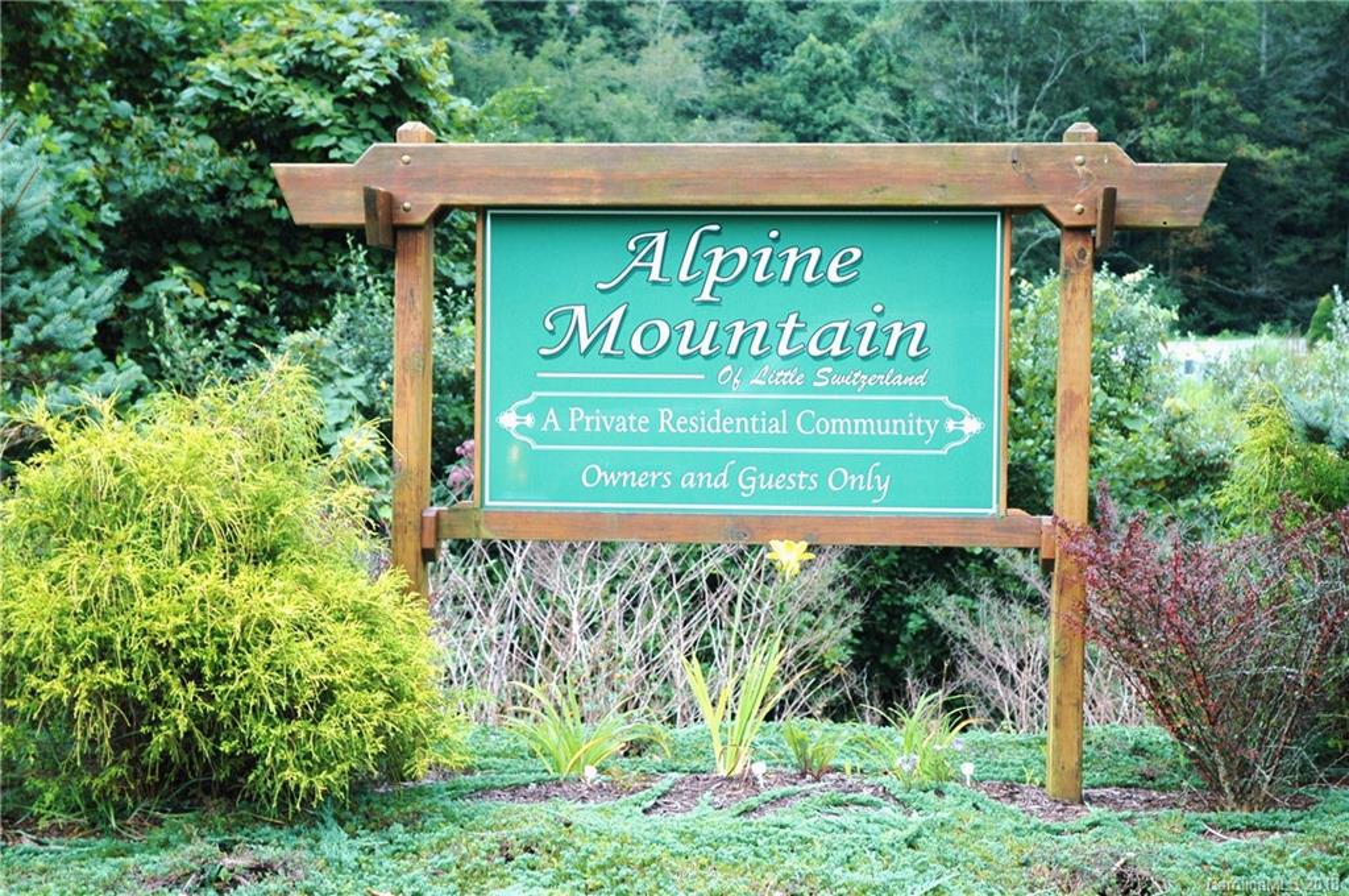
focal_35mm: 69
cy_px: 448
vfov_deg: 19.7
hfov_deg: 29.3
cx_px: 674
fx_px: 2582
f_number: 4.5
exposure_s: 1/30
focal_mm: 46
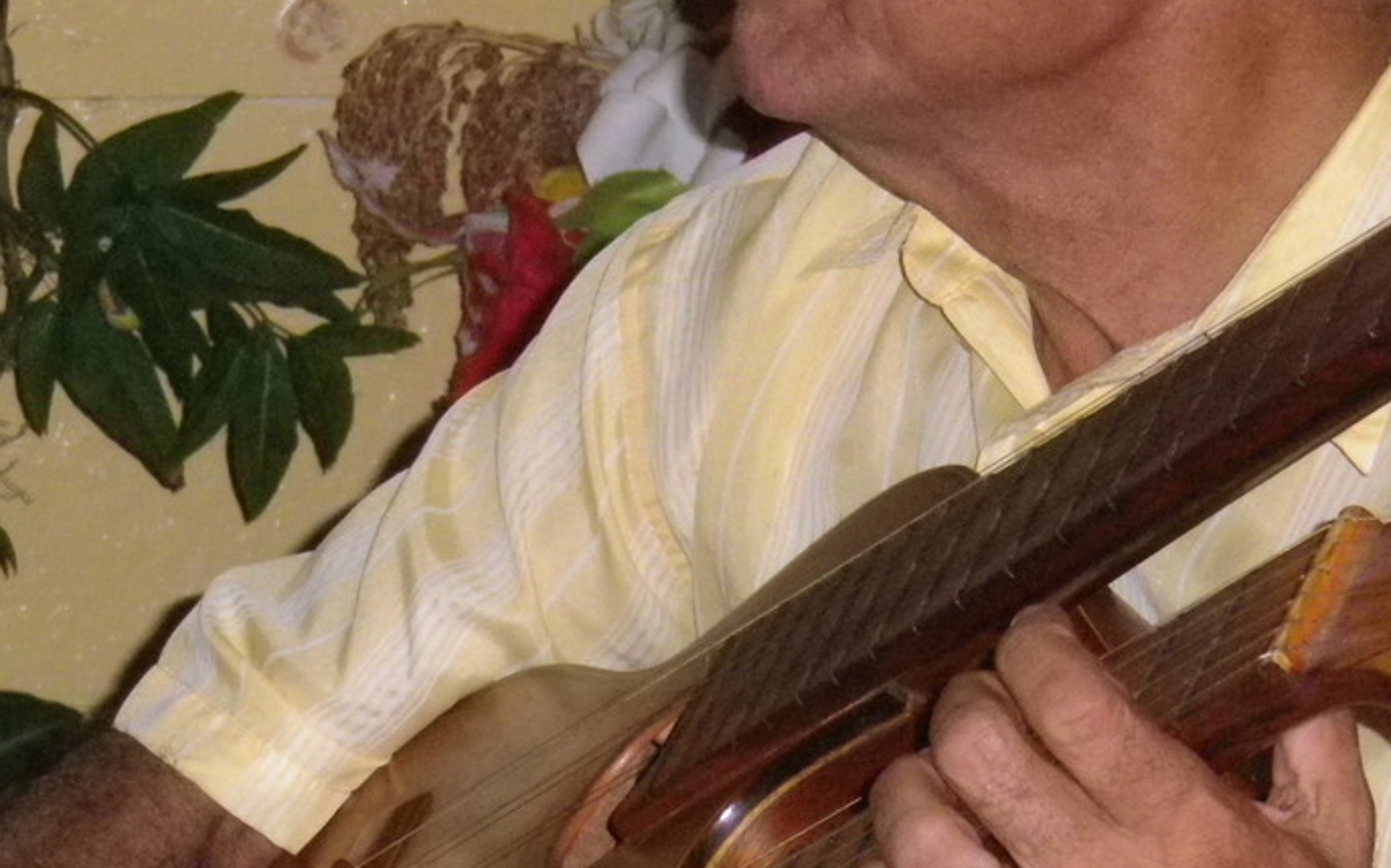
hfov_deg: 9.3
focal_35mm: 226
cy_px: 801
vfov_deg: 5.8
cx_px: 814
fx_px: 8565
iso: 800
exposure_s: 1/80
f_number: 5.5
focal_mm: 21.6
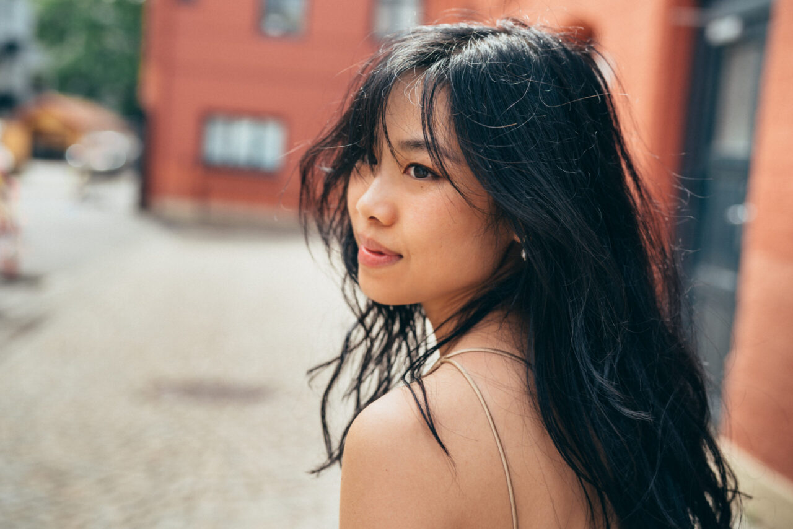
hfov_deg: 39.6
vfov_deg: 27.0
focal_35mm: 50
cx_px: 396
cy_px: 264
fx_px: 1102
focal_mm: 50
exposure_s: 1/640
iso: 100
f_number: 2.5
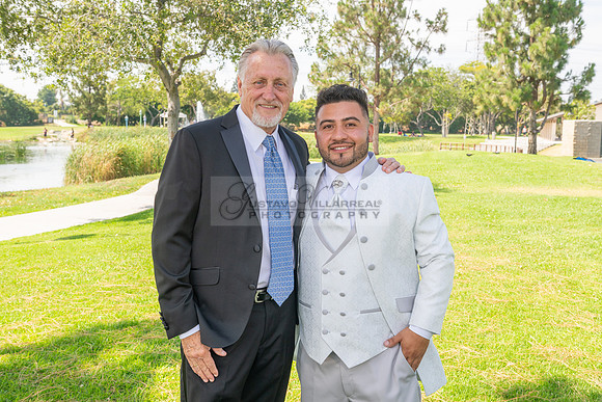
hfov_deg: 48.4
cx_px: 301
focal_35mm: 40
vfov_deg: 33.4
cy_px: 201
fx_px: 669
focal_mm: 40
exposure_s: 1/200
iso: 200
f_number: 8
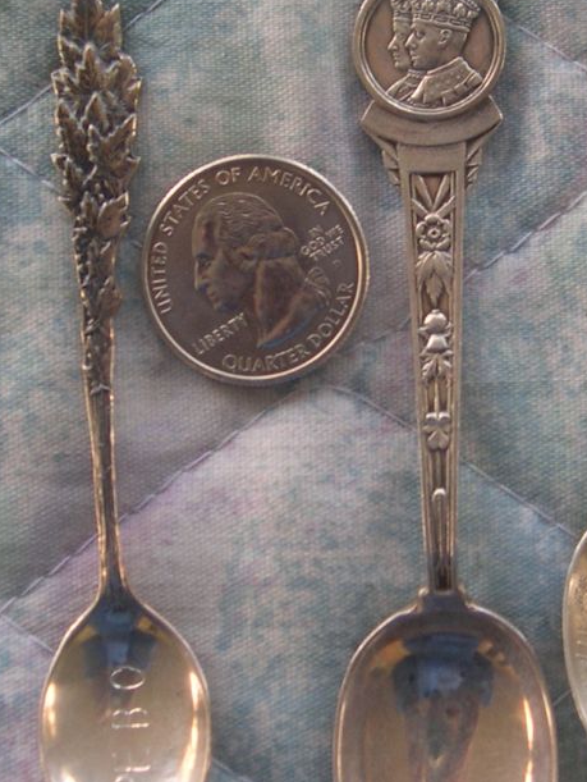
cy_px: 383
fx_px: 1310
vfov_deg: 33.2
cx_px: 373
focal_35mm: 58
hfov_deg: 25.2
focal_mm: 8
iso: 100
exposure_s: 1/80.6
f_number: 2.8
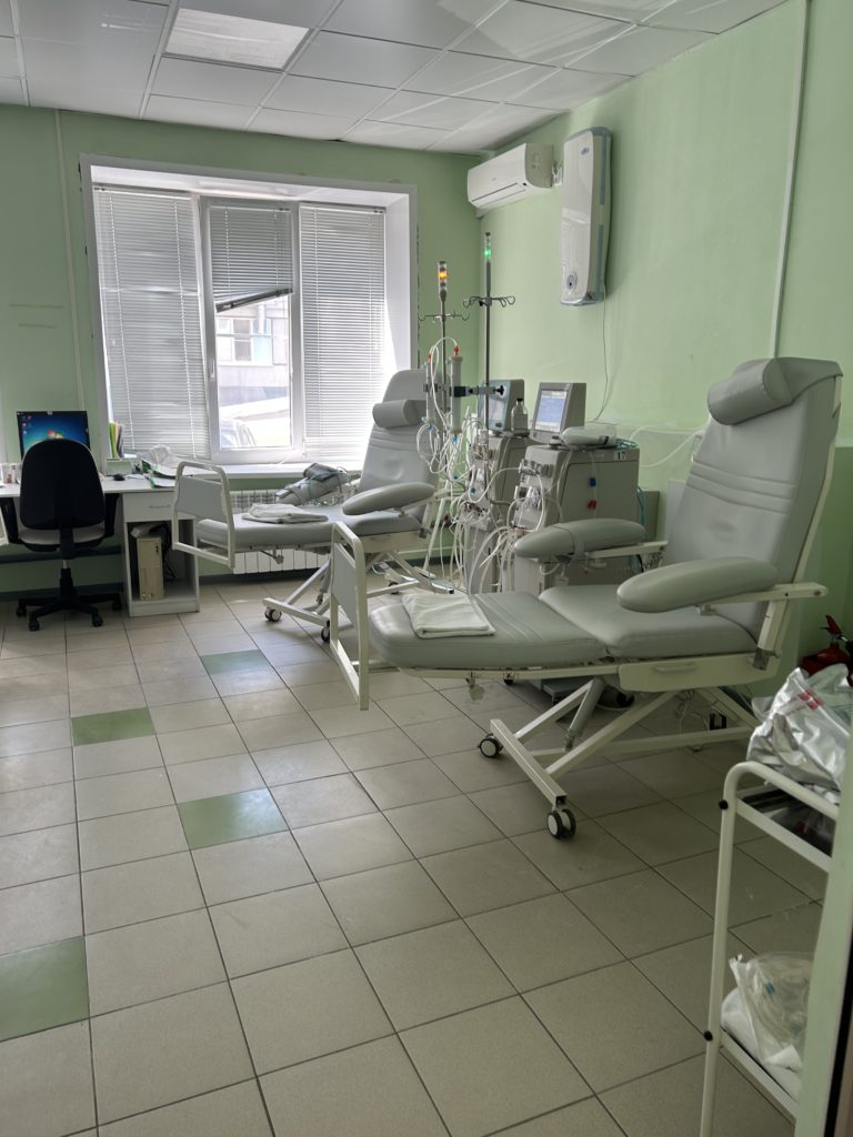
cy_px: 568
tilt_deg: -13.8
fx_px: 854
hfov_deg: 53.1
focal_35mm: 26
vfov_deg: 67.3
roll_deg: -2.2
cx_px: 426
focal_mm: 5.7
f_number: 1.5
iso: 40
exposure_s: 1/100
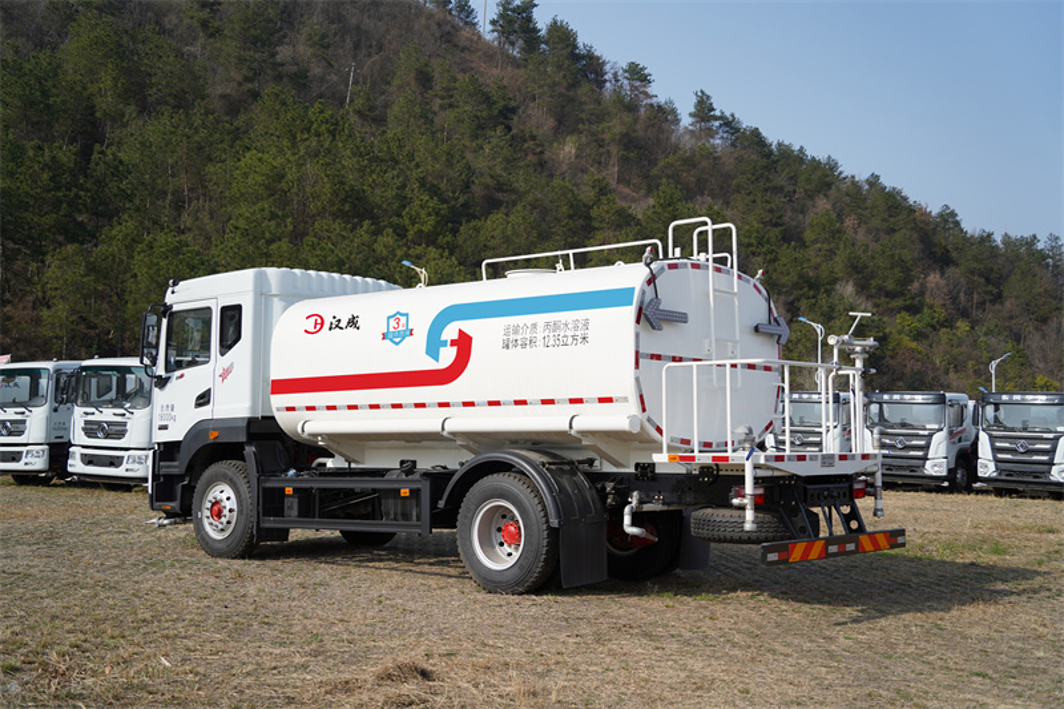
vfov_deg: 31.9
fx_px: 1241
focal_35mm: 42
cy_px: 354
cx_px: 532
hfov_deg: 46.4
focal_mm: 42
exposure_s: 1/1250
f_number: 3.5
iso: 100
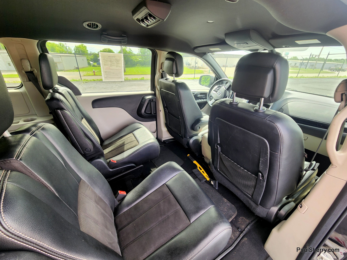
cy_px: 130
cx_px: 174
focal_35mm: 13
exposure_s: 1/60
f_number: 2.2
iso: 50
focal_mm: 2.2
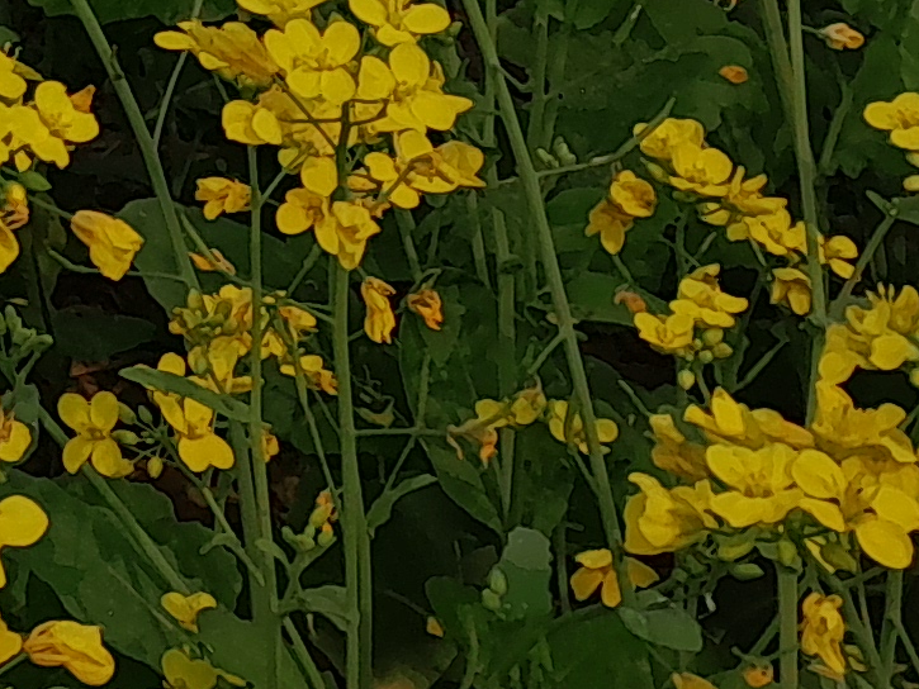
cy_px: -1088
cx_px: -1531
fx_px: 4036
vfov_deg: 8.7
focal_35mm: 152
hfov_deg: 10.5
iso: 40
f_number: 1.8
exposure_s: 1/1124
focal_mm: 4
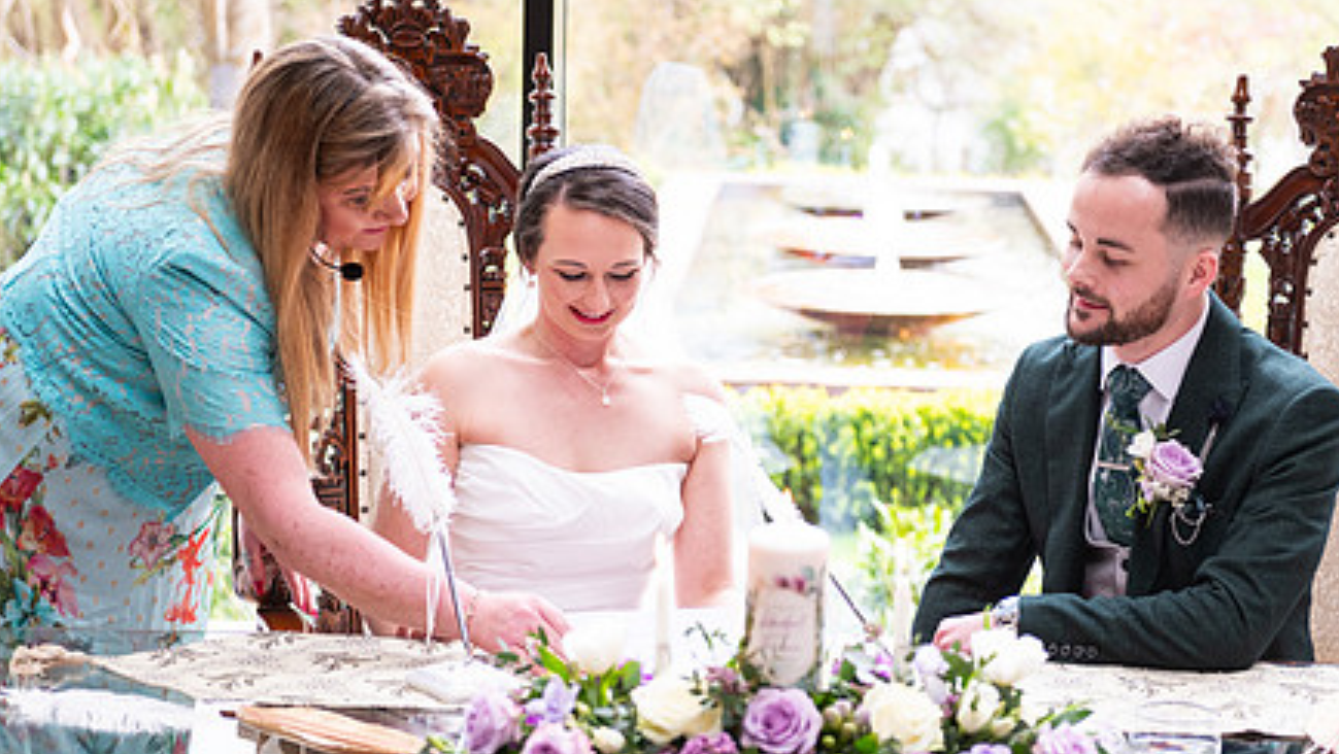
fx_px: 3090
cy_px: 289
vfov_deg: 13.9
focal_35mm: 87
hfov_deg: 24.4
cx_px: 782
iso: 500
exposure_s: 1/200
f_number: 3.5
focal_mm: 62
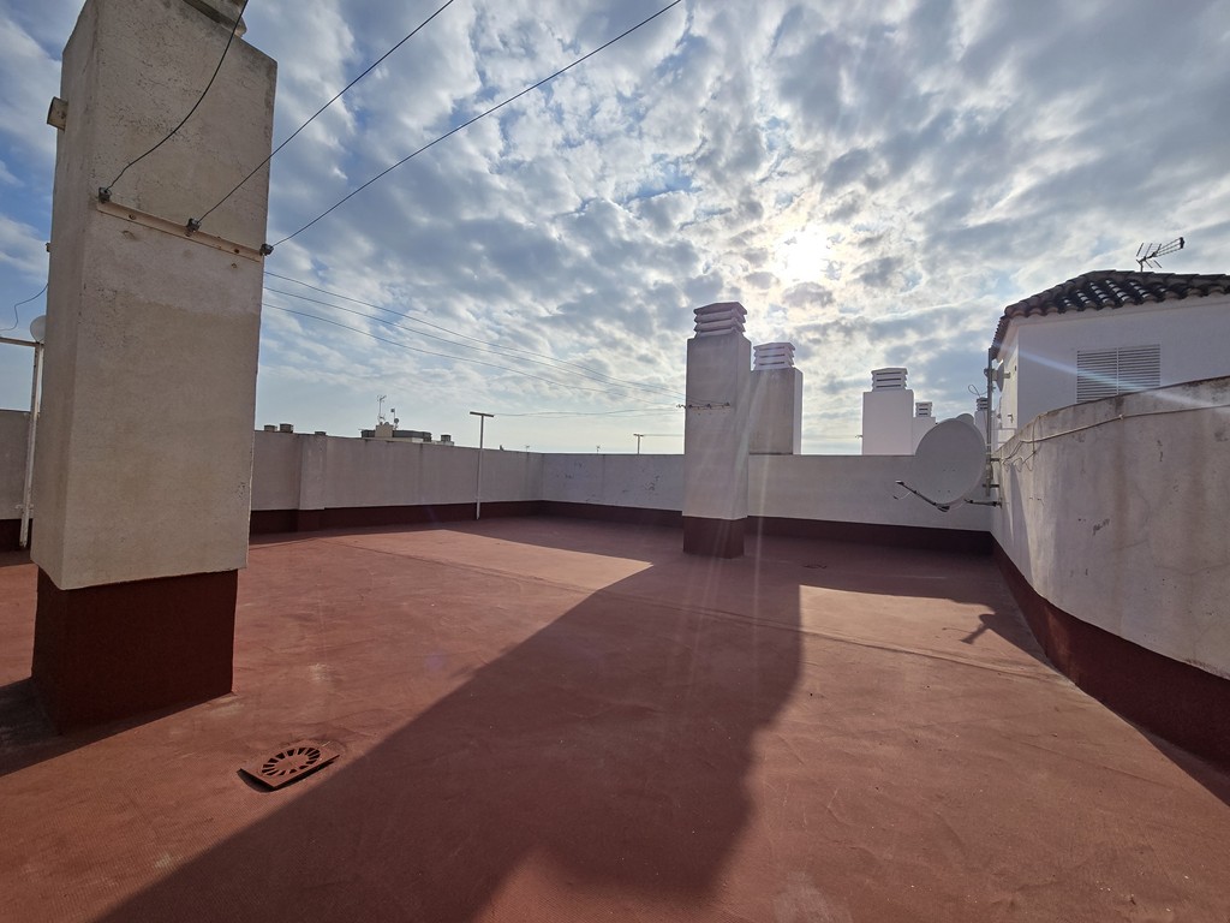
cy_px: 462
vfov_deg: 89.9
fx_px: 462
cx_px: 615
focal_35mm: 13
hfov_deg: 106.2
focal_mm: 2.2
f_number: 2.2
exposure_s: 1/6444
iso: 50
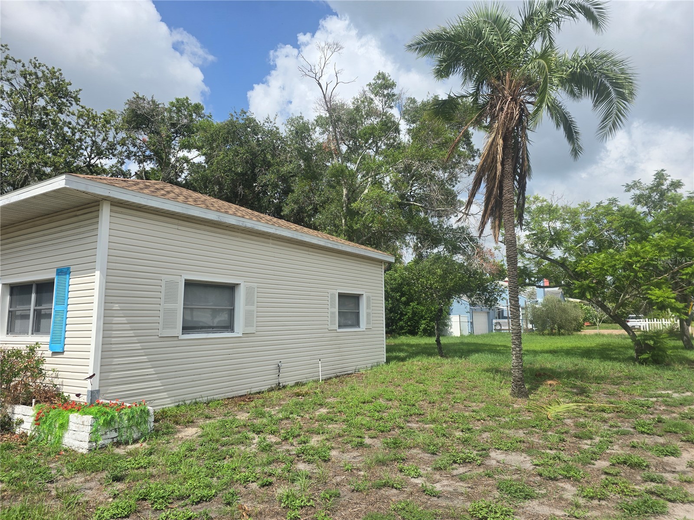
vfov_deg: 58.9
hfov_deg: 73.9
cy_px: 260
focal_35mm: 23
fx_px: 461
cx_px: 347
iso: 12
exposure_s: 1/887
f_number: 1.7
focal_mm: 6.3
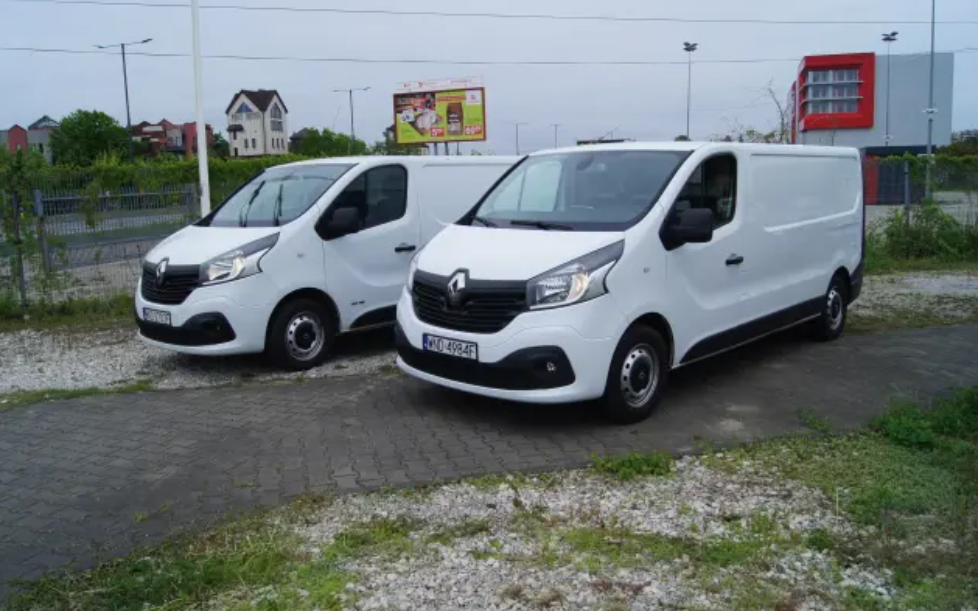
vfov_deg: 44.5
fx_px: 746
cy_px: 306
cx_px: 496
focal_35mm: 28
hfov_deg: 66.5
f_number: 11
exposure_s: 1/80
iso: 100
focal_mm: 18
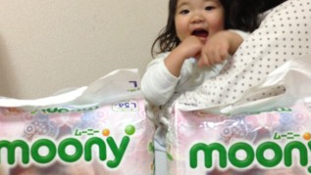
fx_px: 421
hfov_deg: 40.5
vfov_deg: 23.5
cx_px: 150
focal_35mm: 51
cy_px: 102
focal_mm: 4.13
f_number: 2.4
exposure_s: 1/20
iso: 320
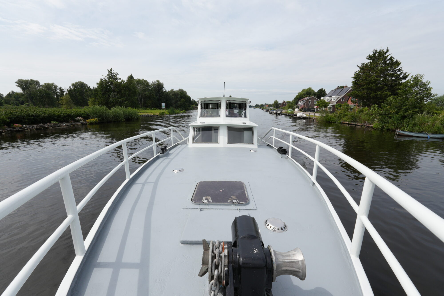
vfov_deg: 77.3
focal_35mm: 15
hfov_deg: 100.4
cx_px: 222
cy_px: 148
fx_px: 185
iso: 160
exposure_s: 1/500
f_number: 8
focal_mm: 10
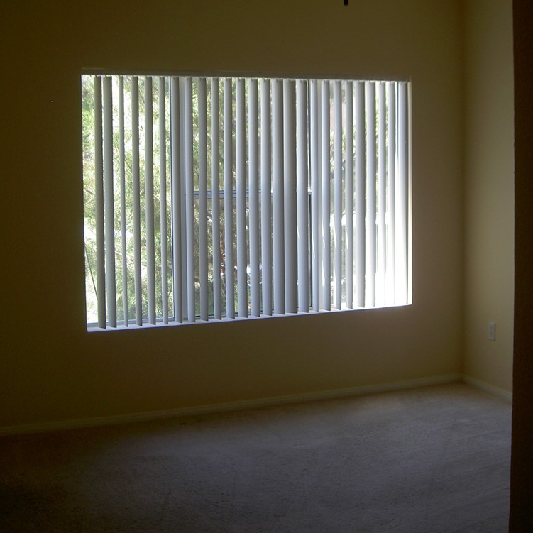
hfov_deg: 36.1
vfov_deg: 35.9
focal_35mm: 47
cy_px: 201
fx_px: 819
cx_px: 263
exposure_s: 1/125
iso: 100
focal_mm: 8
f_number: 2.8
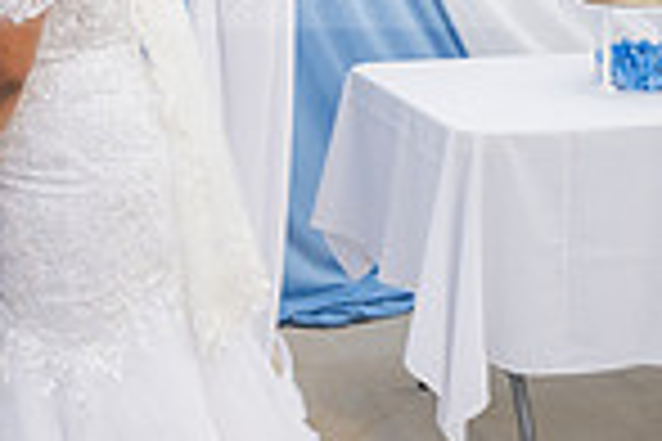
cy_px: -79
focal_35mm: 95
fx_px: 1747
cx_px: 131
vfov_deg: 14.0
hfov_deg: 21.2
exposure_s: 1/125
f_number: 6.3
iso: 200
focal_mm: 24
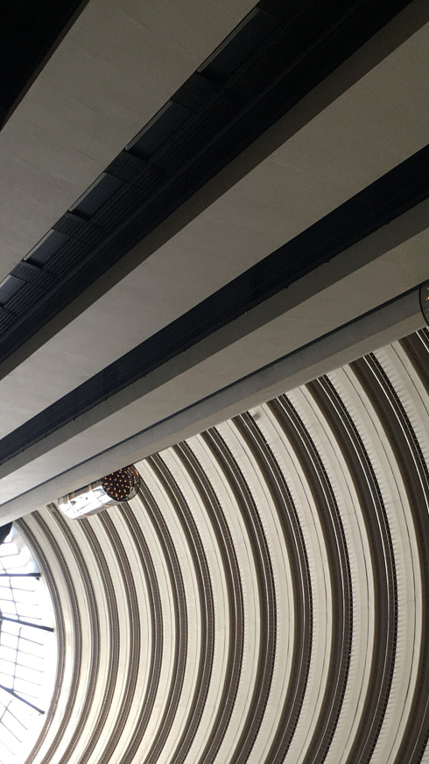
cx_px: 207
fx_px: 1174
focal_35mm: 58
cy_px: 595
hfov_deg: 20.7
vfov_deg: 35.1
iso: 40
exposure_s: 1/33
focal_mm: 4.15
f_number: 2.2
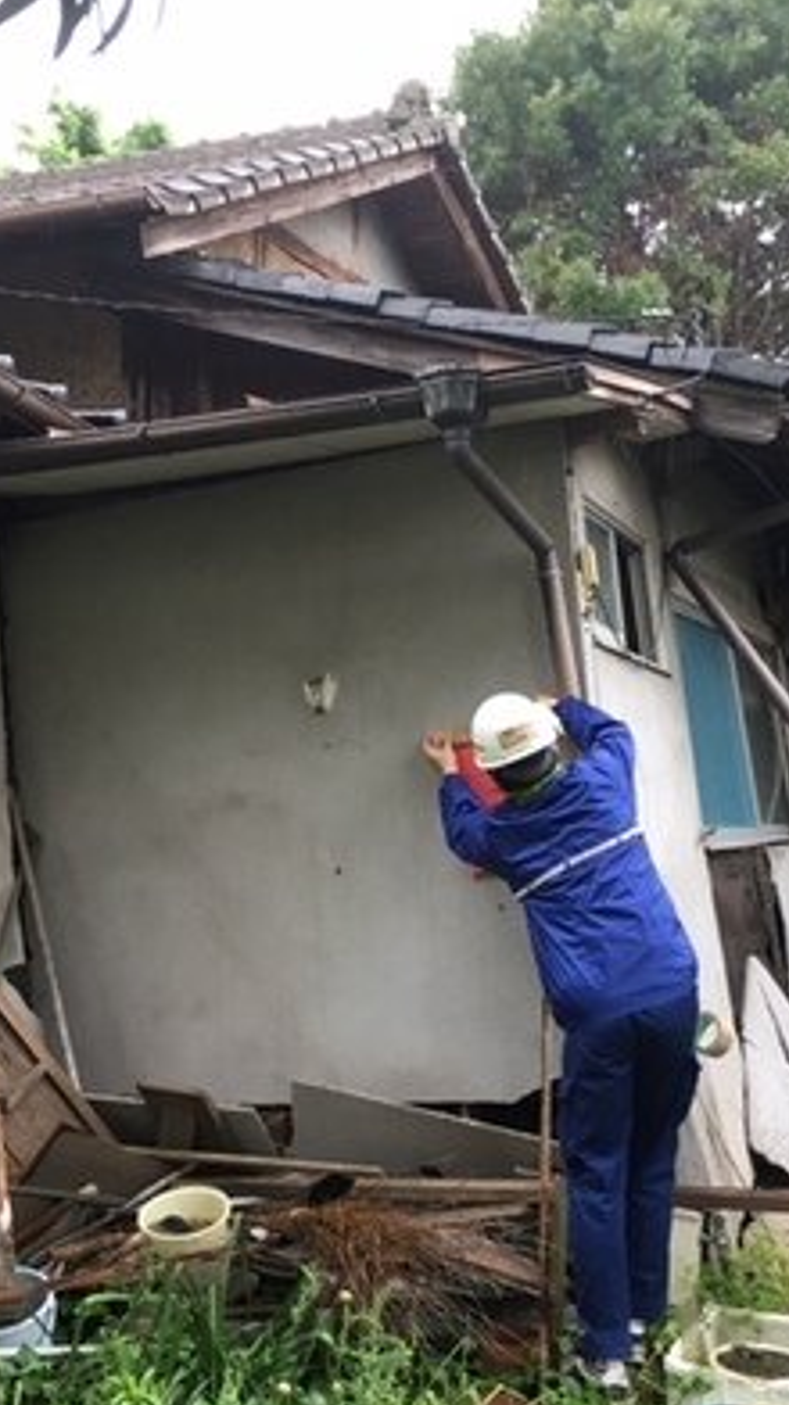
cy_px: 702
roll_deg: -2.9
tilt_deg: +4.7
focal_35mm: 43
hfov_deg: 27.6
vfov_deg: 47.4
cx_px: 335
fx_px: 1602
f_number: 2.2
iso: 25
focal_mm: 4.15
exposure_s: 1/30
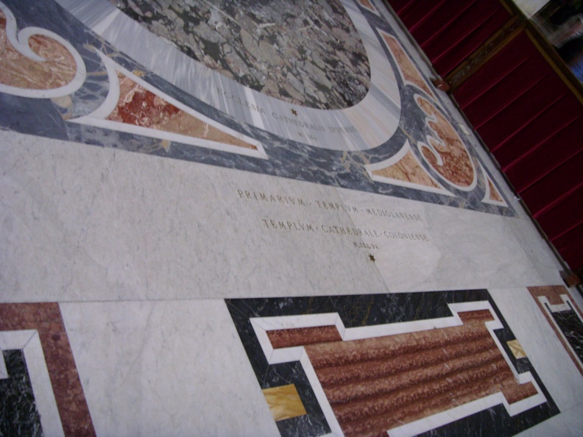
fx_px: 522
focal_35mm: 31
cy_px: 218
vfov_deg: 45.4
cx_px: 292
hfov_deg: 58.4
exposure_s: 1/4
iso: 300
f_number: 3.5
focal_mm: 6.3
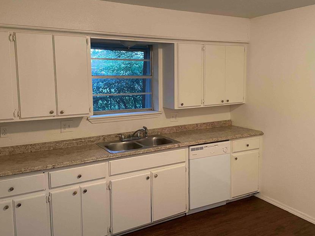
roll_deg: -0.1
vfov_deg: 44.1
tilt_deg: -6.8
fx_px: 291
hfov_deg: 56.7
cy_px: 102
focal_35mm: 32
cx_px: 170
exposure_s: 1/60
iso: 500
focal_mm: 4.2
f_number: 1.6
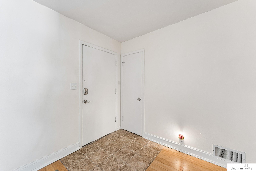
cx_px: 128
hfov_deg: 104.3
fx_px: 100
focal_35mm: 14
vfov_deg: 81.2
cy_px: 86
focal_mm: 14
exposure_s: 1/8
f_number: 6.3
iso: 500
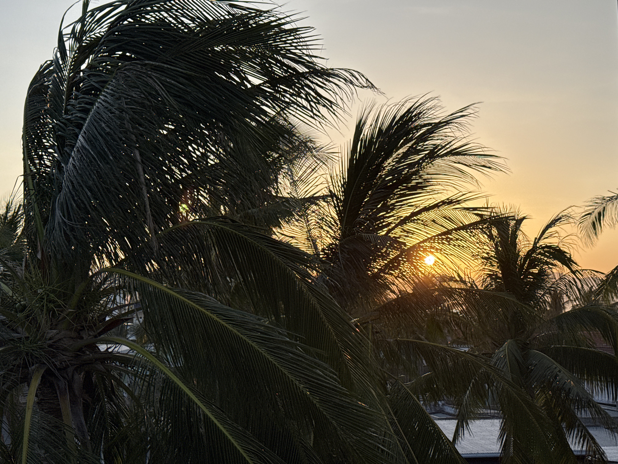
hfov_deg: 39.7
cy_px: 232
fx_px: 857
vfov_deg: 30.3
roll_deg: -1.1
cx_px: 309
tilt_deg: +6.1
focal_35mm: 48
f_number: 1.78
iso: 64
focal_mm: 6.76
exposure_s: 1/2088
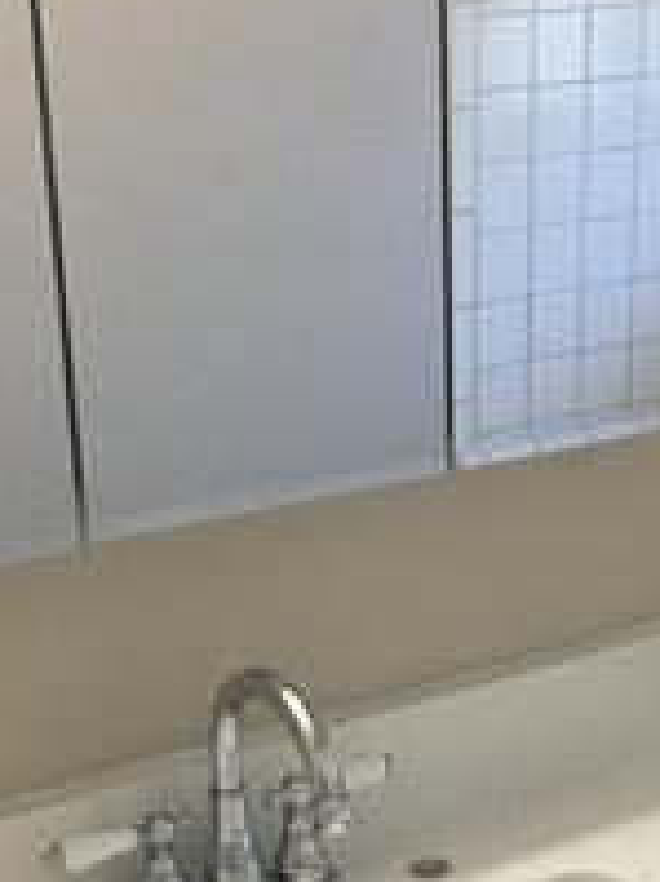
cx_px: 330
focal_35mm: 70
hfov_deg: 21.0
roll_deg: +3.5
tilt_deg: -18.5
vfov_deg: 27.6
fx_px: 1781
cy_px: 612
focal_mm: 4.15
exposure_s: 1/30
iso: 100
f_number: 2.2
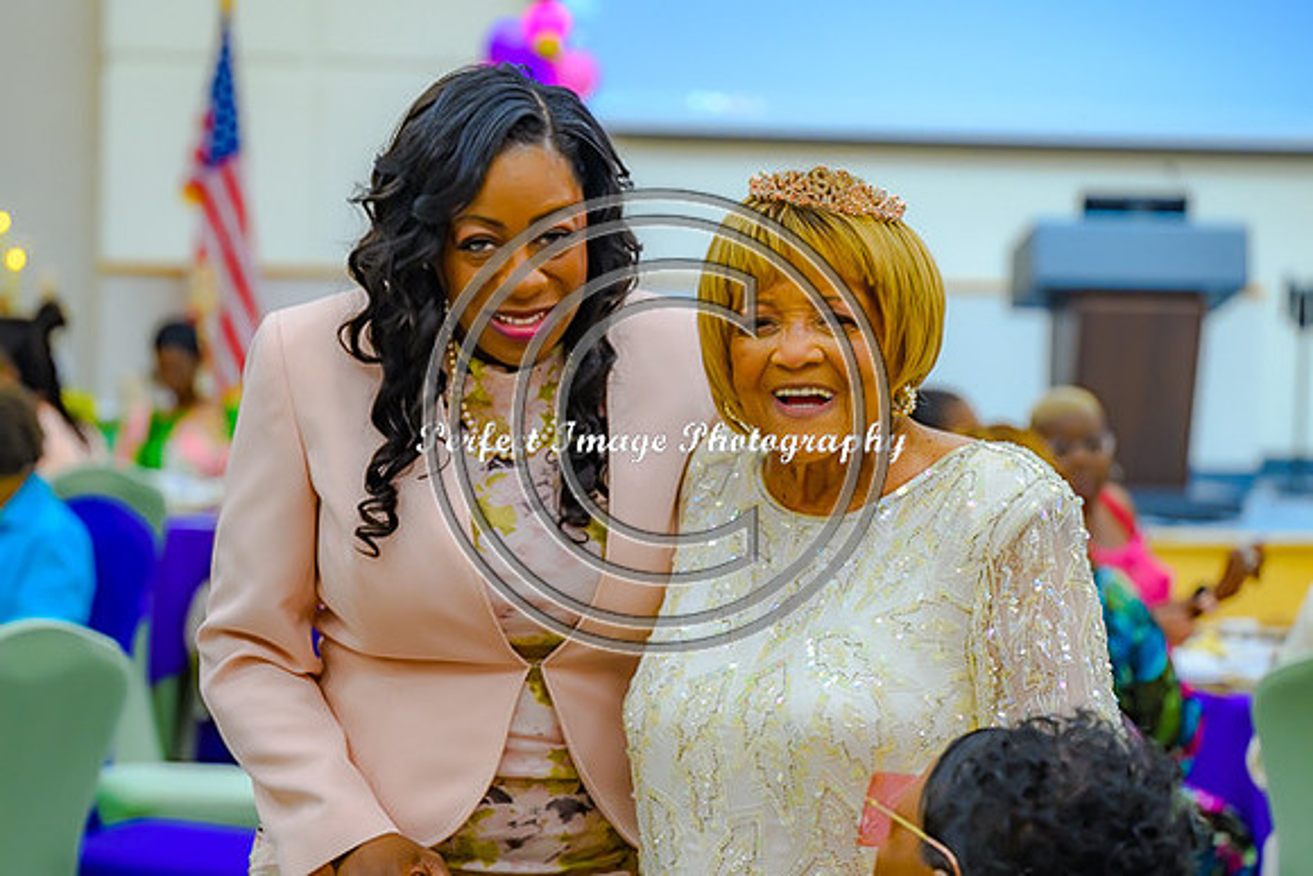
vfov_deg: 13.0
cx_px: 656
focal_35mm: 105
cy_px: 438
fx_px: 3830
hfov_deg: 19.5
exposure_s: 1/125
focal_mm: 70
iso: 560
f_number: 2.8
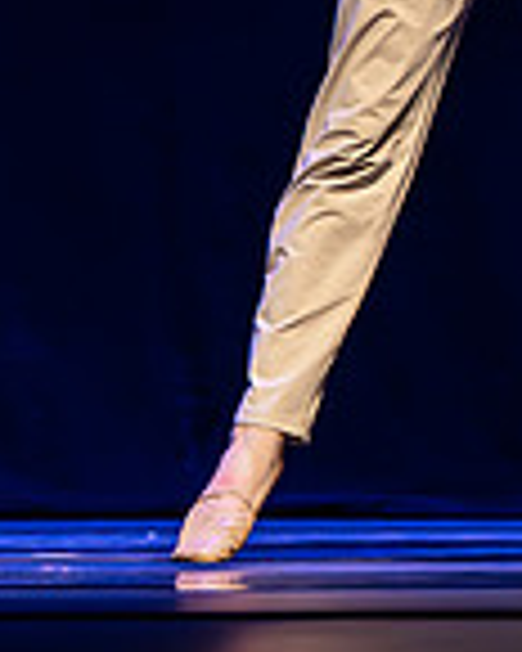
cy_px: -577
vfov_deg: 4.1
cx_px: 576
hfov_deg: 3.3
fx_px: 8980
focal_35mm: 465
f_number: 2.8
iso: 3200
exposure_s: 1/640
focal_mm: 79
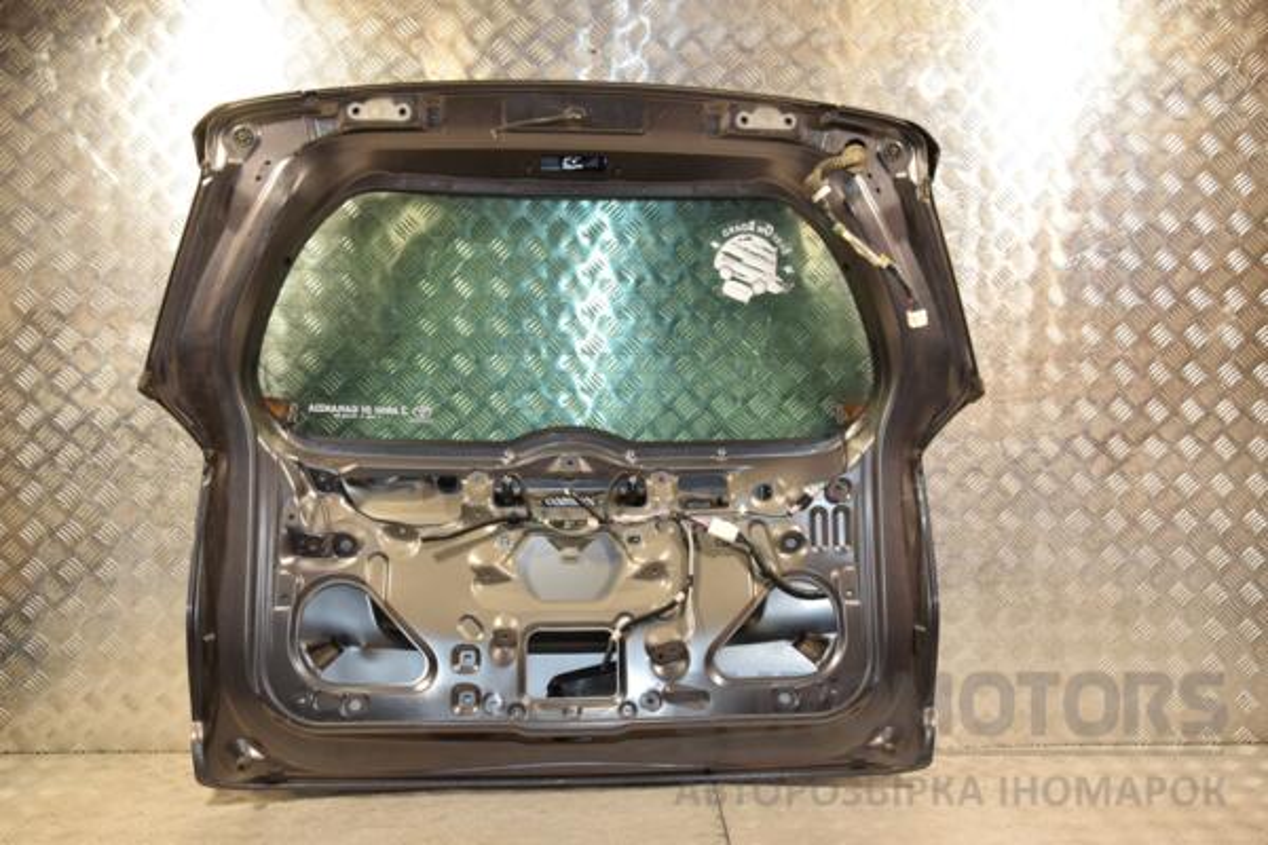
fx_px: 1162
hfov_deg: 57.2
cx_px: 634
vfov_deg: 40.0
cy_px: 422
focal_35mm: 33
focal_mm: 22
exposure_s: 1/200
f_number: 7.1
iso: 800
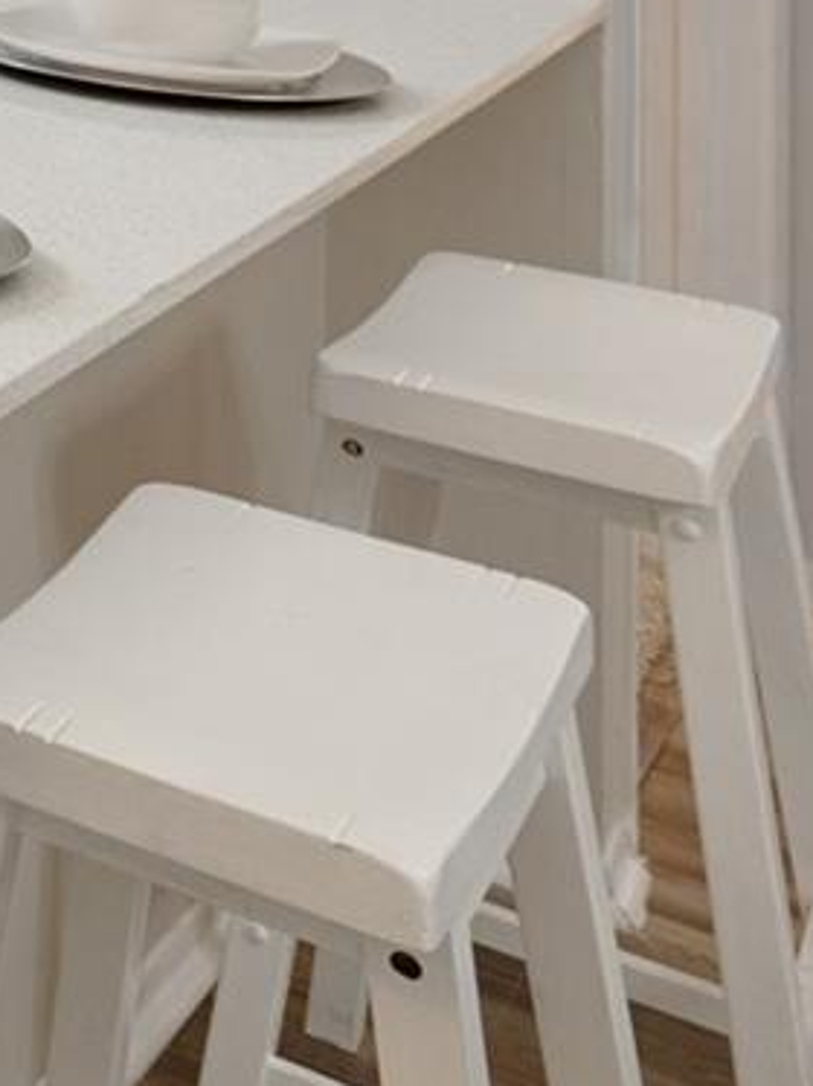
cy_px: -450
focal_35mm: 70
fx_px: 2195
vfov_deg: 23.4
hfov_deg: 12.7
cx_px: -1408
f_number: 8
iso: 320
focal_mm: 17
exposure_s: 1/1.67
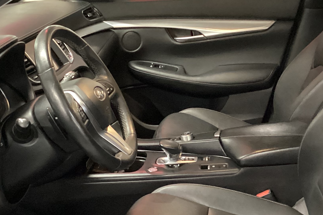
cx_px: 171
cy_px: 161
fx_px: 583
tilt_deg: -24.4
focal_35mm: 65
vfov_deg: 20.8
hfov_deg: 31.0
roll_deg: +2.1
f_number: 2.4
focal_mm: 3.3
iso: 640
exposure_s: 1/20
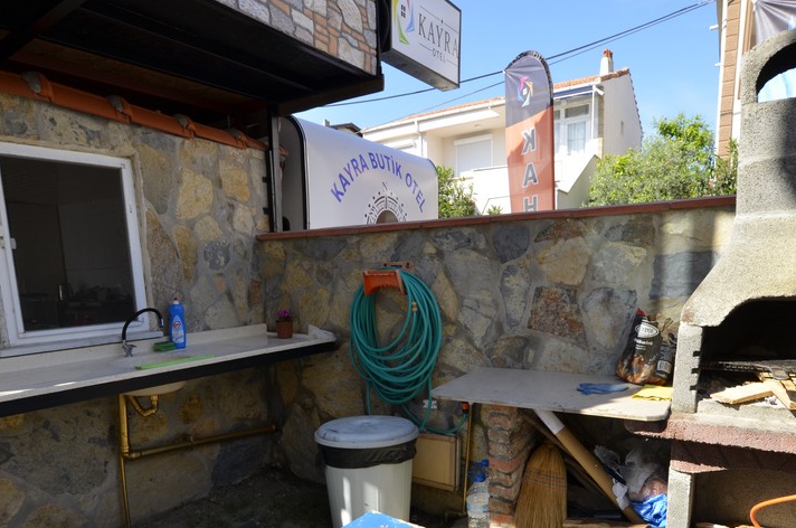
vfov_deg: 52.1
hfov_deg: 74.3
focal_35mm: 24
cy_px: 367
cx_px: 364
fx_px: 524
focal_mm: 11
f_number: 8
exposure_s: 1/250
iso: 200
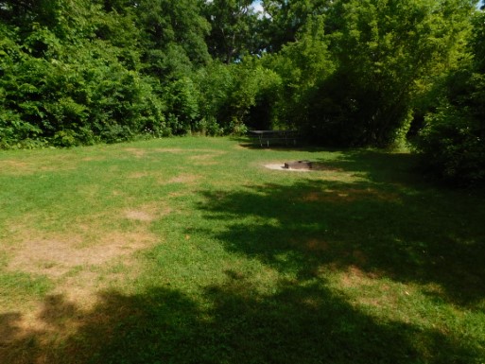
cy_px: 182
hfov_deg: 73.9
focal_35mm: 23
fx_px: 322
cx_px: 242
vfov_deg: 58.9
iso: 125
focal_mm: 4
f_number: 6
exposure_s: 1/400
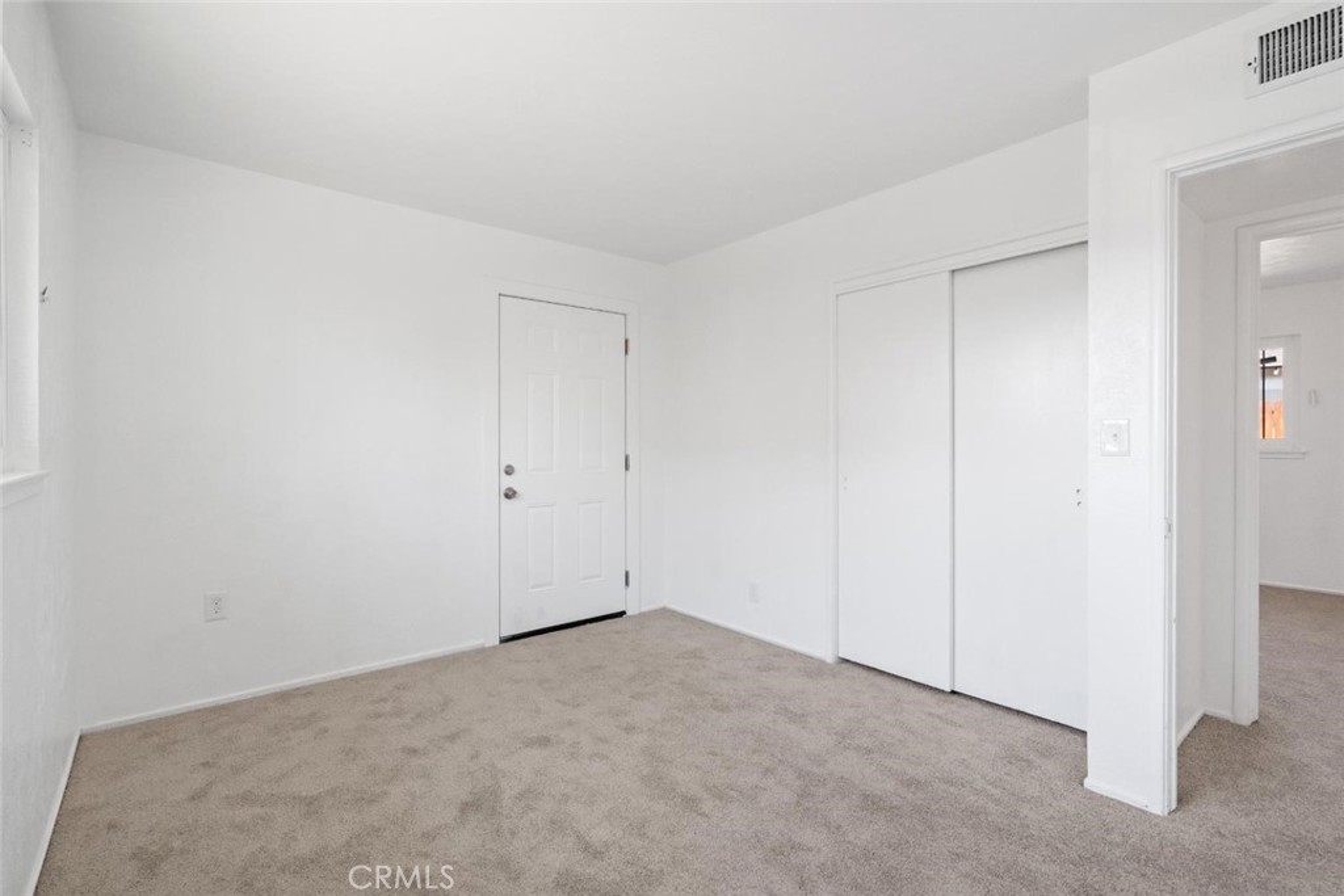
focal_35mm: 16
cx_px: 672
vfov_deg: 73.8
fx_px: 597
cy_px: 448
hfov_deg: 96.7
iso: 10000
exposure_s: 1/30
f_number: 11
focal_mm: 16
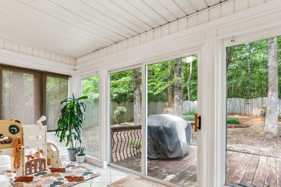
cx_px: 108
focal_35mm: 22
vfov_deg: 57.9
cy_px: 110
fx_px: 168
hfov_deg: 78.6
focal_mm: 16.4
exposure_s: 1/1.25
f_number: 13
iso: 100
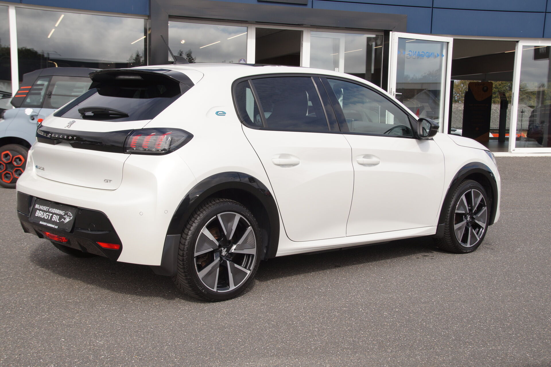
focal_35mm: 52
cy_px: 184
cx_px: 276
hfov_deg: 37.9
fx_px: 803
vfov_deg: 25.7
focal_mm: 35
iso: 100
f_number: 8
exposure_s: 1/200
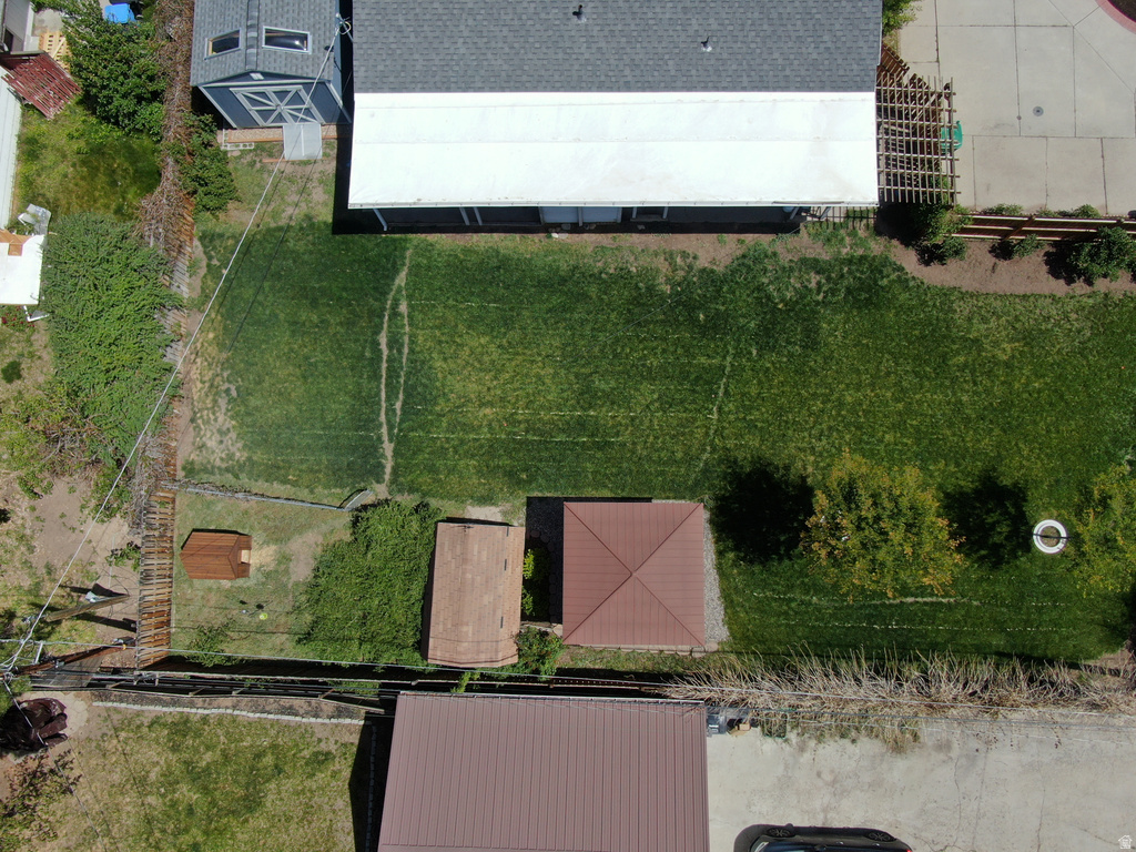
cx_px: 568
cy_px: 426
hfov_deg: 71.6
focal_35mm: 24
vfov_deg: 56.8
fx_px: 788
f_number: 2.8
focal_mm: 4.39
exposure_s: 1/640
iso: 100
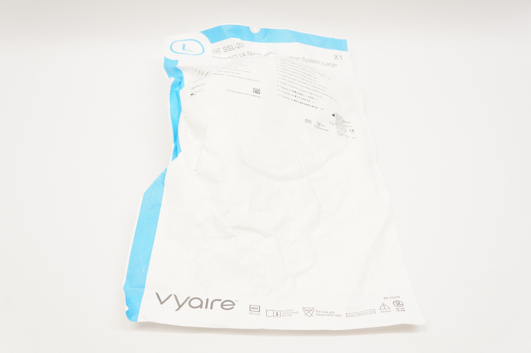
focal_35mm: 33
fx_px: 486
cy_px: 176
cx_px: 266
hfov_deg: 57.3
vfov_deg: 39.9
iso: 400
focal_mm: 22
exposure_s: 1/60
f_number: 5.6
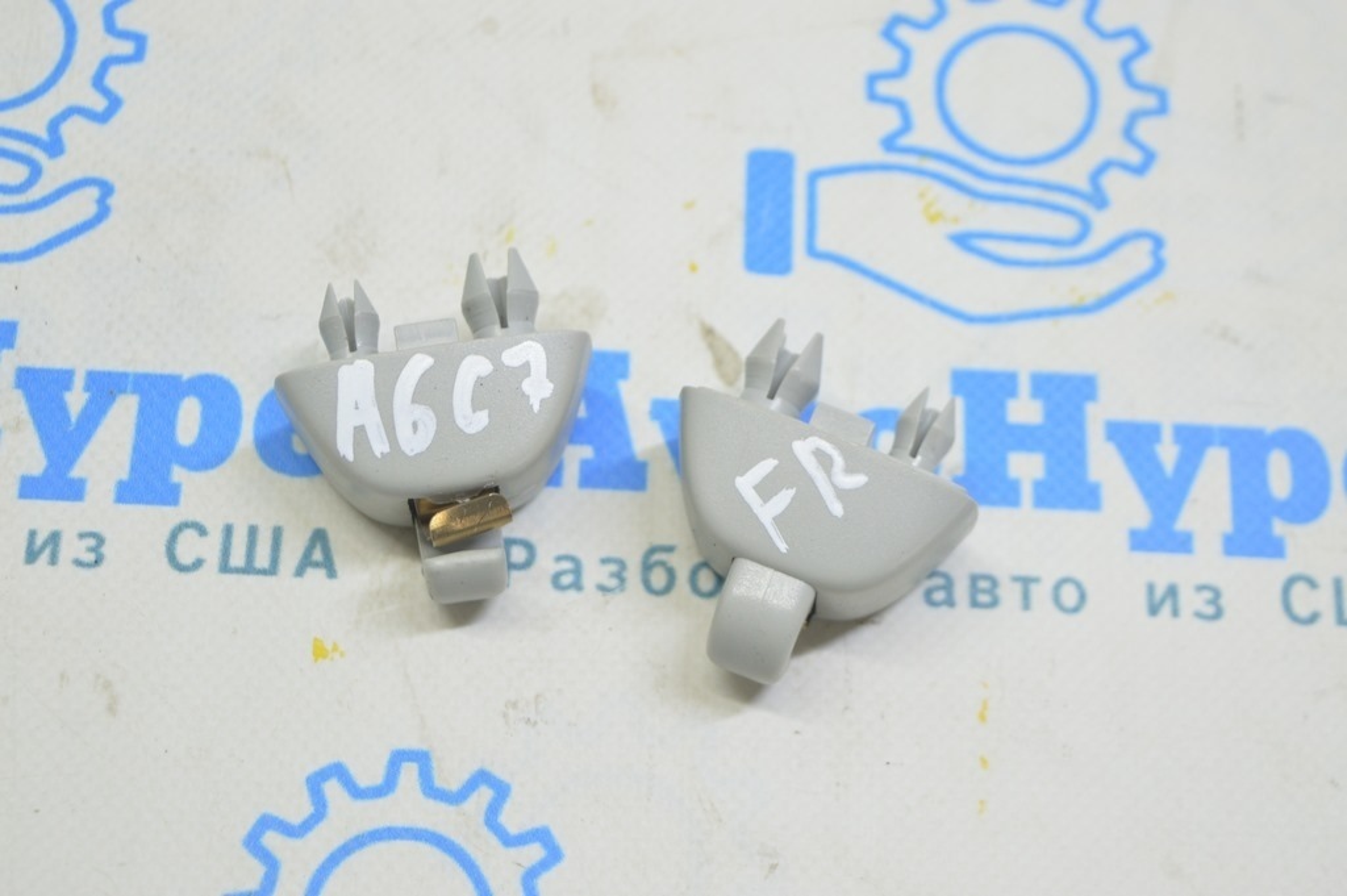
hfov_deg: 29.9
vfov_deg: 20.1
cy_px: 448
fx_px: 2524
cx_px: 674
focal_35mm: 68
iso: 400
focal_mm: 45
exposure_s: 1/20
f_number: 5.6
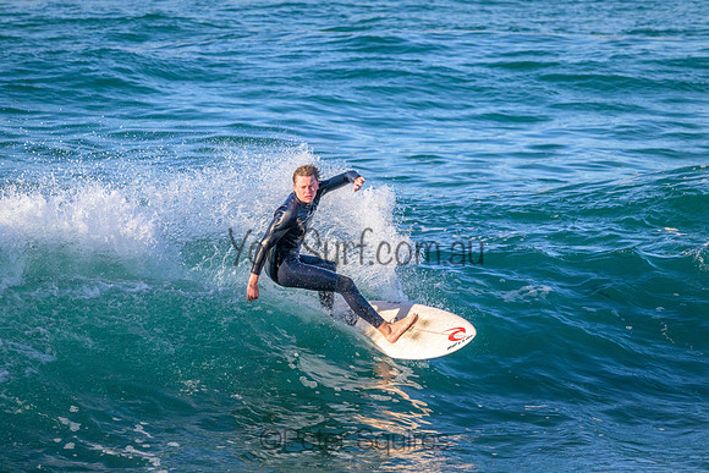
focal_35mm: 460
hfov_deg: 4.5
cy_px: 236
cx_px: 354
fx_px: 9061
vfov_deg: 3.0
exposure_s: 1/2000
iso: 2500
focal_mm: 460
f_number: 10
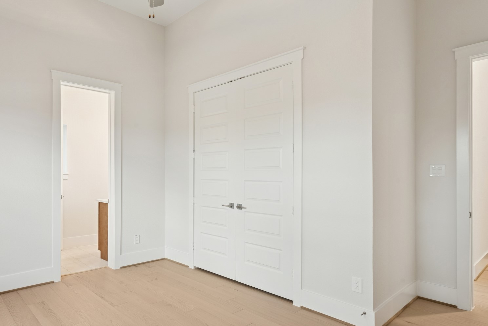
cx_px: 189
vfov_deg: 57.3
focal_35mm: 22
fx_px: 298
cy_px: 160
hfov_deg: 77.4
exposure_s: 1/2.5
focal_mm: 16
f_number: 9
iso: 100
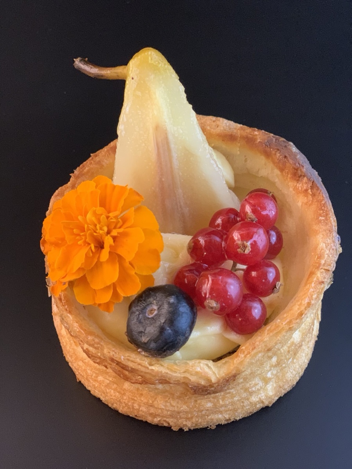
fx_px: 705
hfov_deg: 28.0
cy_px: 234
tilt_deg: -49.5
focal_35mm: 52
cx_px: 176
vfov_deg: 36.8
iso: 400
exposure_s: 1/50
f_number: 2.4
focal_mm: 6
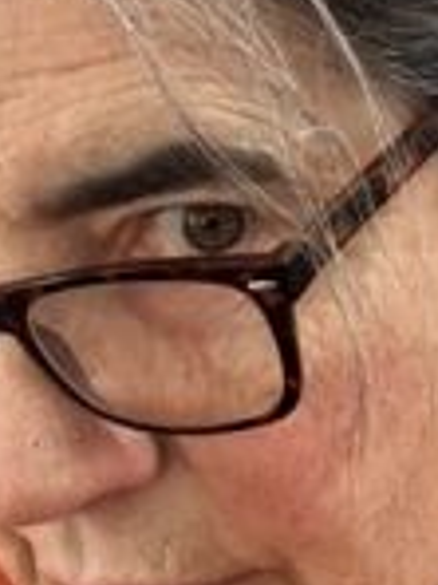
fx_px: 1653
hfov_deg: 14.9
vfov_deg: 19.8
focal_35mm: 98
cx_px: 39
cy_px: 105
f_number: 2.4
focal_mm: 2.15
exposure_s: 1/33
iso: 160
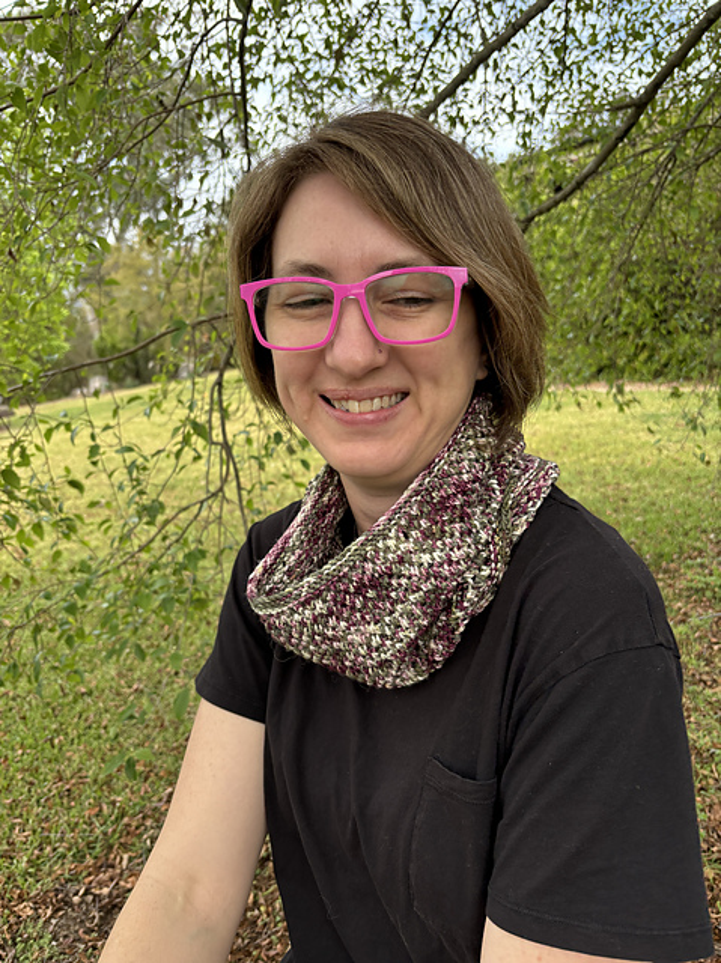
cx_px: 360
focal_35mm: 26
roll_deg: +2.8
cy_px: 482
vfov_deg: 67.3
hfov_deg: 53.0
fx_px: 723
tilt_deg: -9.3
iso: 50
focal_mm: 5.96
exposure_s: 1/517
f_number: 1.6
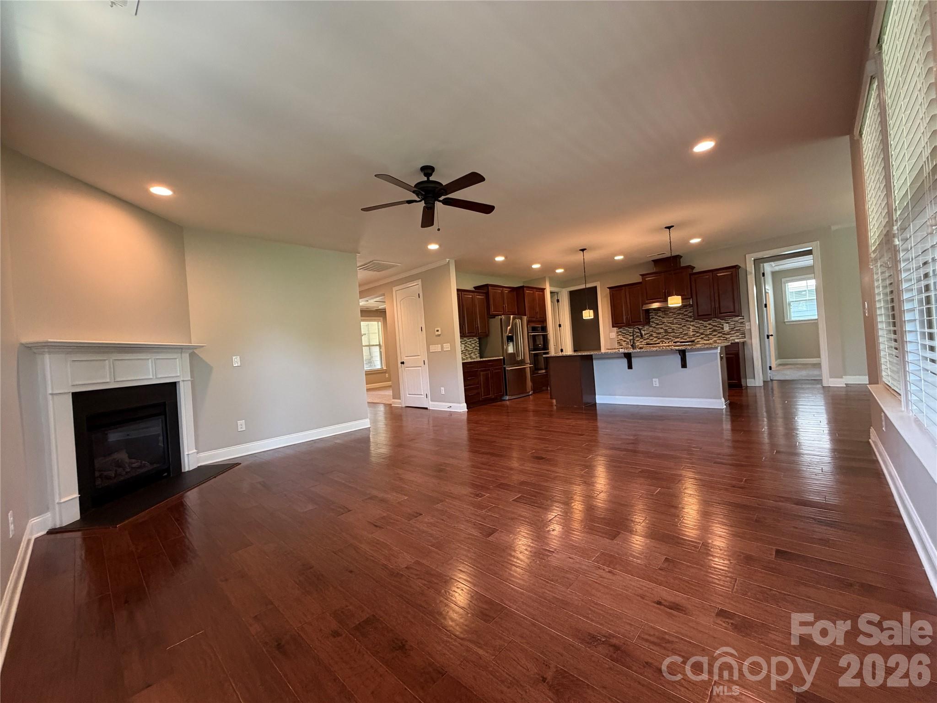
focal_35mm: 14
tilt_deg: -0.4
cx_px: 468
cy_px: 352
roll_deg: +4.6
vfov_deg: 85.7
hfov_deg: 102.1
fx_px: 379
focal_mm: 2.22
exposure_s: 1/60
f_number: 2.2
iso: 320
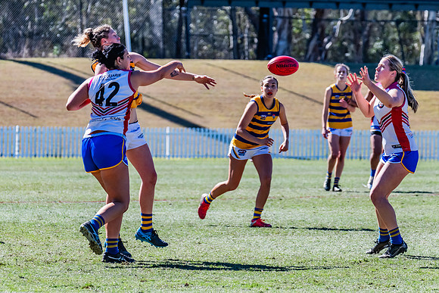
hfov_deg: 5.9
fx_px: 4266
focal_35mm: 350
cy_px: 126
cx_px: 121
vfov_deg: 3.9
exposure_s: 1/1600
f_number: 7.1
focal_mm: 240
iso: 800
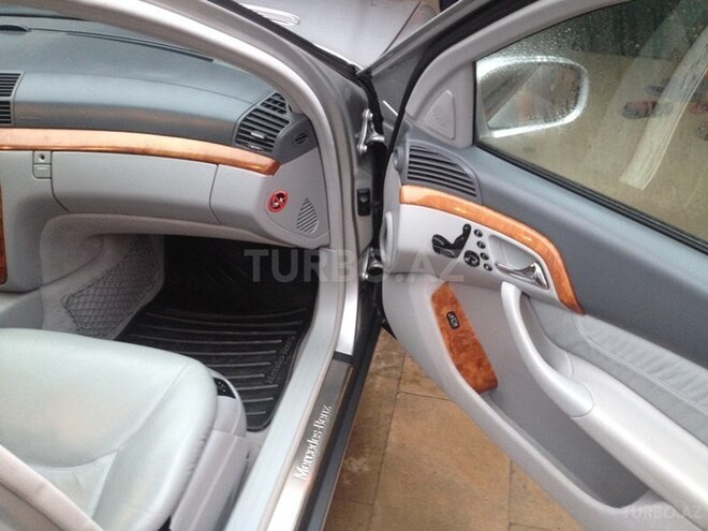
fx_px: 716
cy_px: 266
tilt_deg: -37.3
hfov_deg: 52.6
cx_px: 354
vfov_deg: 40.7
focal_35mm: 35
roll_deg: -0.5
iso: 125
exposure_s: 1/20
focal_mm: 4.28
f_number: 2.4
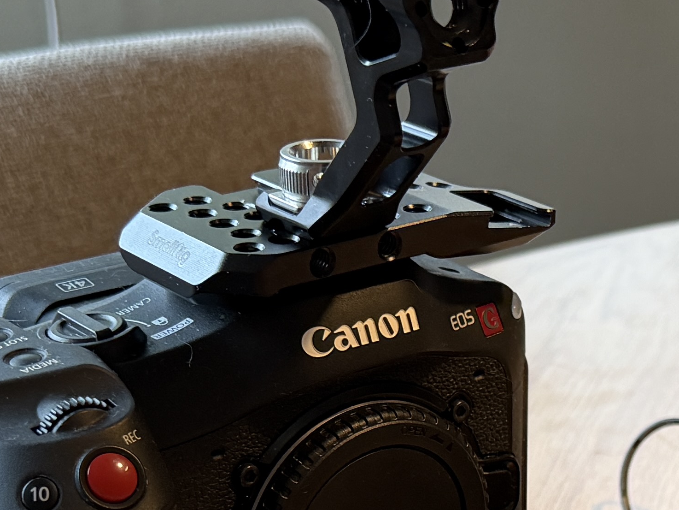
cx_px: 487
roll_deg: +0.4
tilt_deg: -29.8
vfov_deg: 15.3
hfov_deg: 21.0
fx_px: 1825
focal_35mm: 93
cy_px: 624
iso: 200
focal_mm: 6.76
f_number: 1.78
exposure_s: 1/104
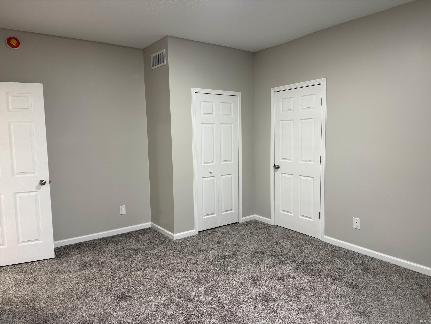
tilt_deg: -5.0
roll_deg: +1.4
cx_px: 216
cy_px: 162
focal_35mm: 24
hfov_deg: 71.6
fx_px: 299
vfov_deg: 56.8
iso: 160
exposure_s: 1/60
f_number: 1.78
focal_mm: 6.76
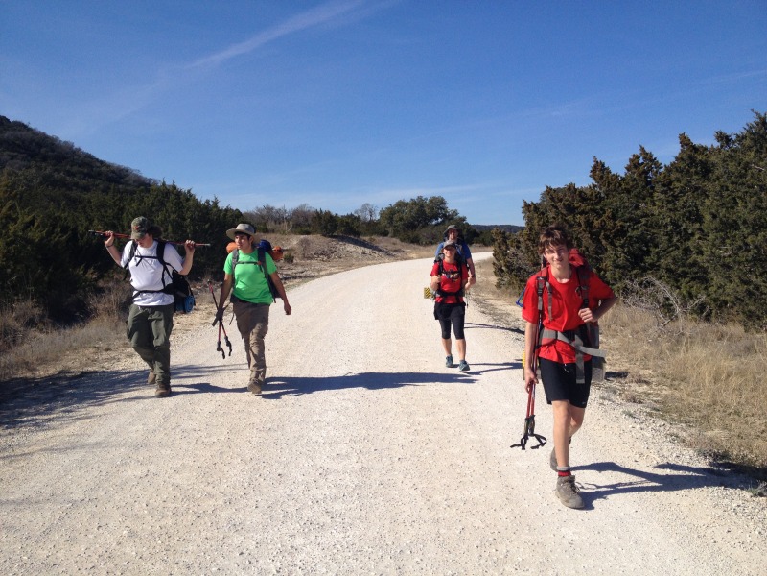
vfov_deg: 40.7
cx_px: 384
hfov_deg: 52.6
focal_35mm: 35
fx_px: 776
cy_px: 288
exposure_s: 1/2762
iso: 50
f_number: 2.4
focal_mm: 4.28
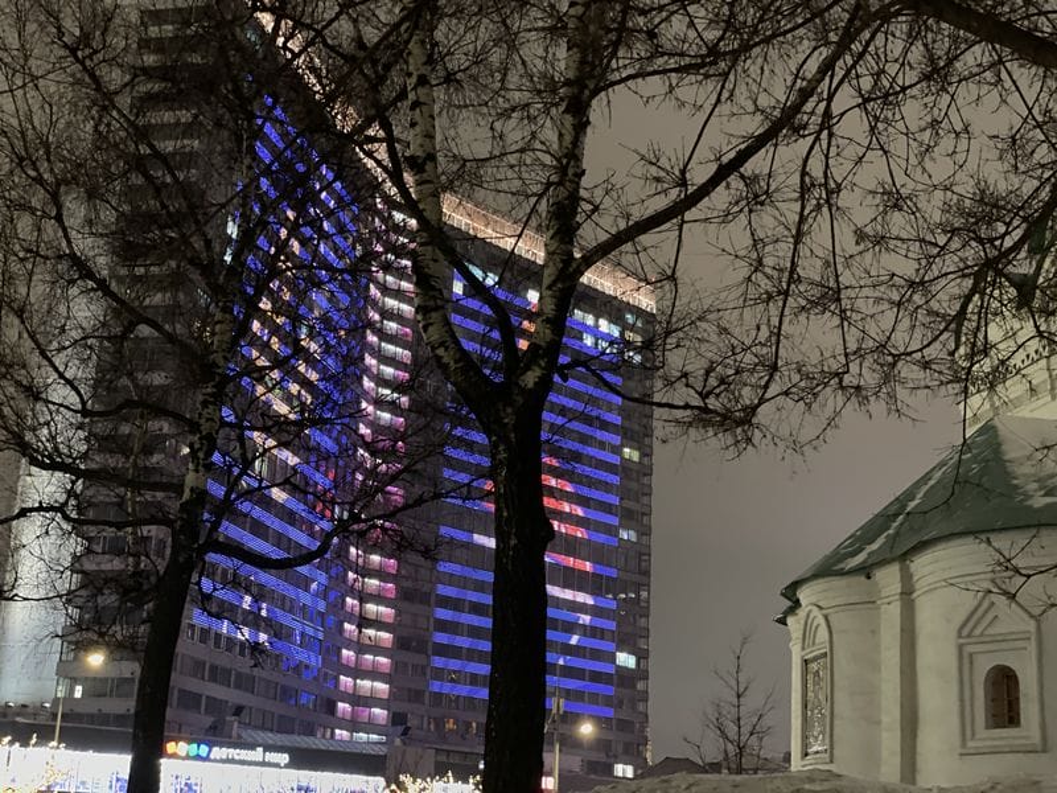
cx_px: 528
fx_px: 1588
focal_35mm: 52
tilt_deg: +16.0
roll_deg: -2.6
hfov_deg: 36.8
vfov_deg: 28.0
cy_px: 396
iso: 500
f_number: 2
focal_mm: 6
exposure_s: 1/14
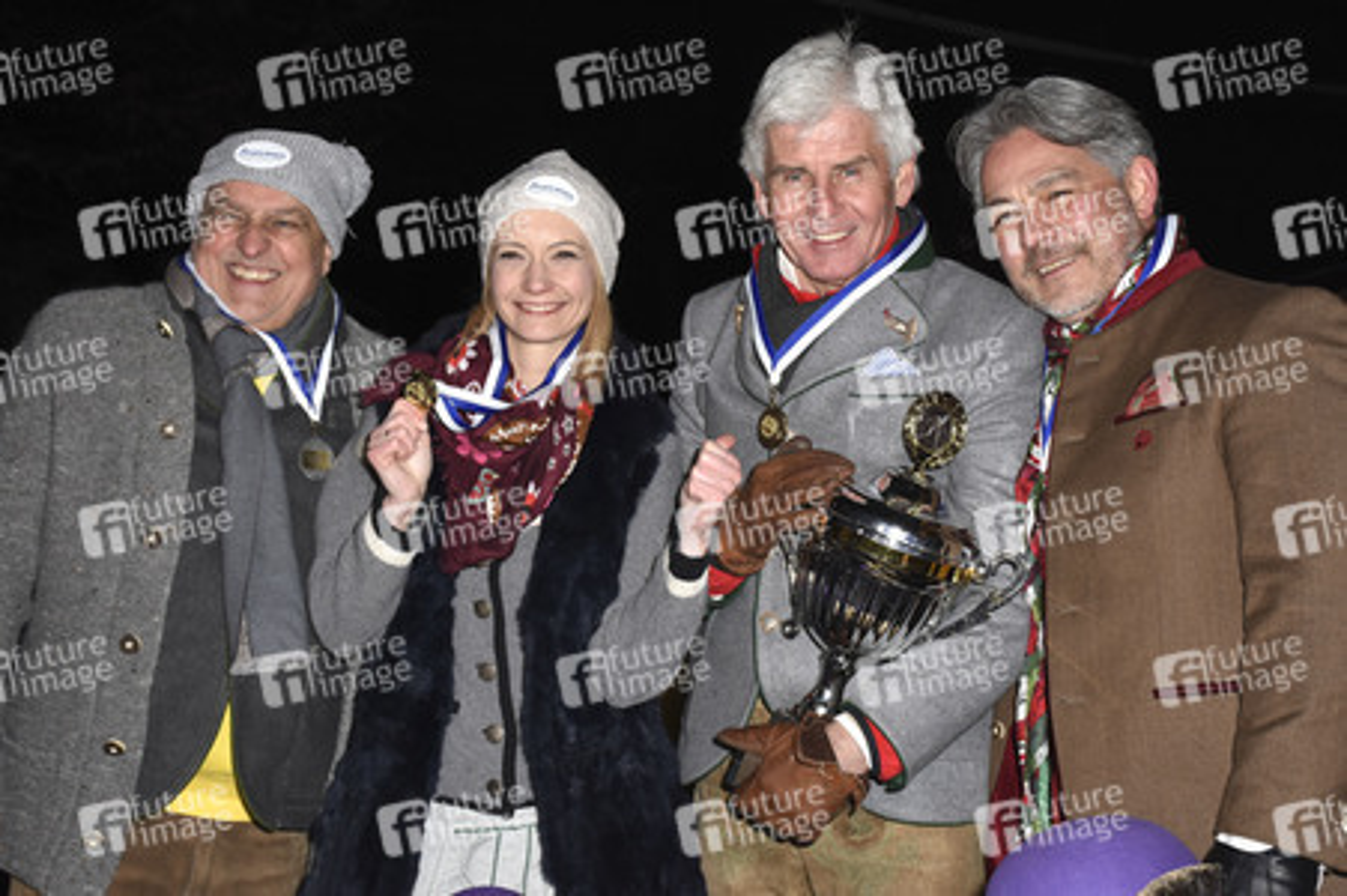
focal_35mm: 57
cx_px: 674
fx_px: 2131
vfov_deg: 23.7
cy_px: 448
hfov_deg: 35.1
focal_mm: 38
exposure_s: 1/160
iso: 640
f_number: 5.6
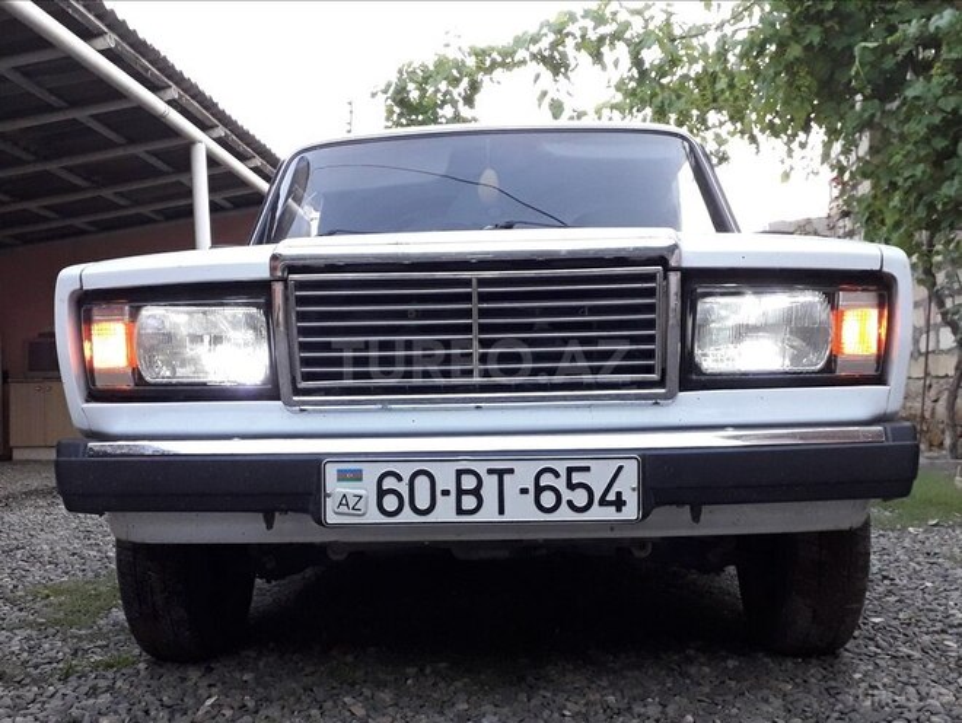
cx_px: 481
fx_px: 751
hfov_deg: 65.3
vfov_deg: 51.4
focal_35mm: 27
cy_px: 362
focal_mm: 3.6
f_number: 1.9
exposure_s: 1/50
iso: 200
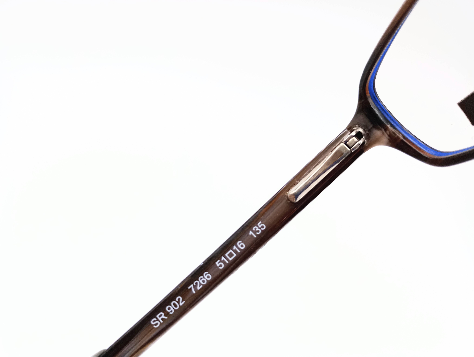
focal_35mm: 28
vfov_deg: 49.9
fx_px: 384
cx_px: 237
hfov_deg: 63.4
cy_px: 178
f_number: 1.8
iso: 100
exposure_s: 1/133
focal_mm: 4.27
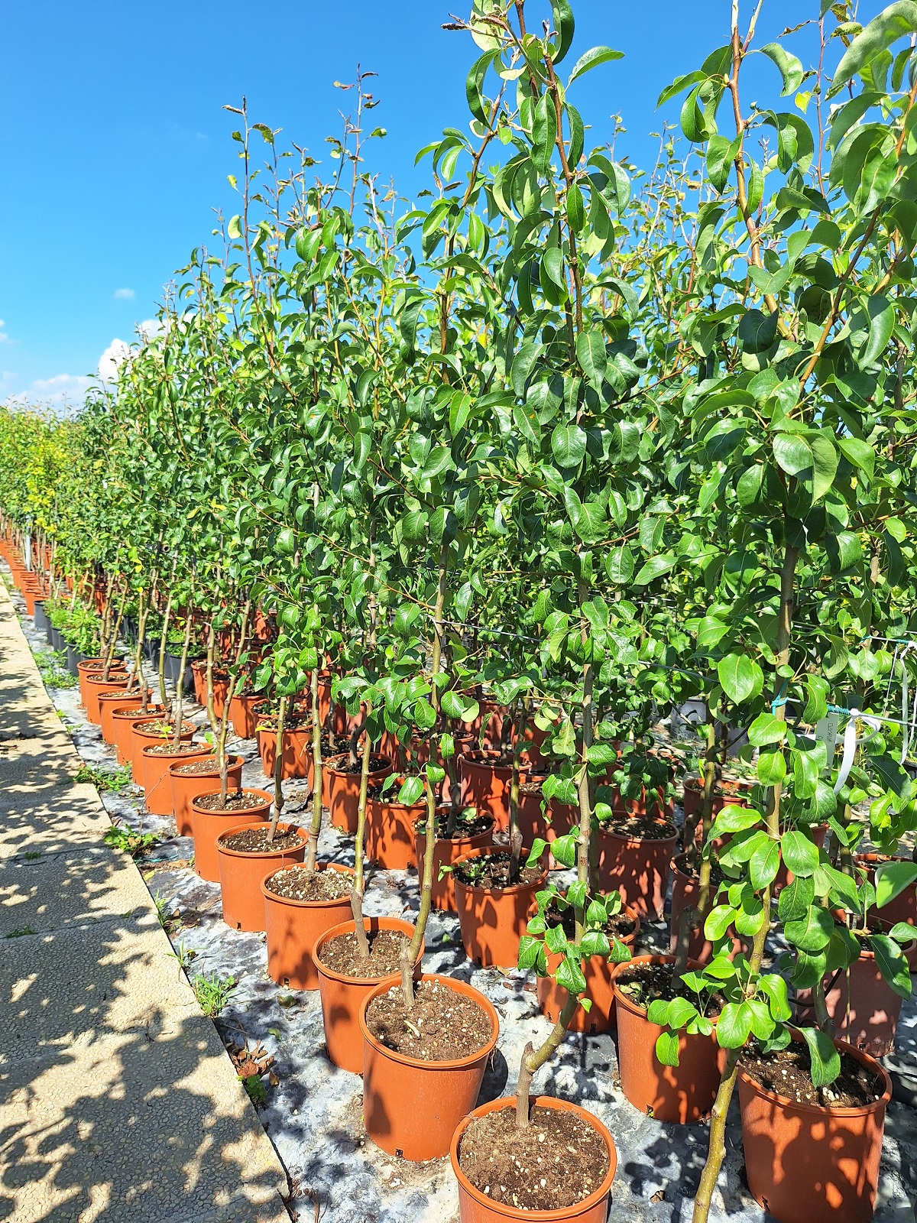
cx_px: 458
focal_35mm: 23
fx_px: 812
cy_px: 612
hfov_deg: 58.9
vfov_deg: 73.9
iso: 40
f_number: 1.8
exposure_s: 1/1802
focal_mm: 5.54
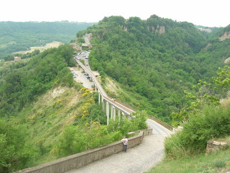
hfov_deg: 51.3
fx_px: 239
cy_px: 91
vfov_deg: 39.6
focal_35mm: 36
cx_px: 121
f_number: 4.9
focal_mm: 5.7
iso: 50
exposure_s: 1/108
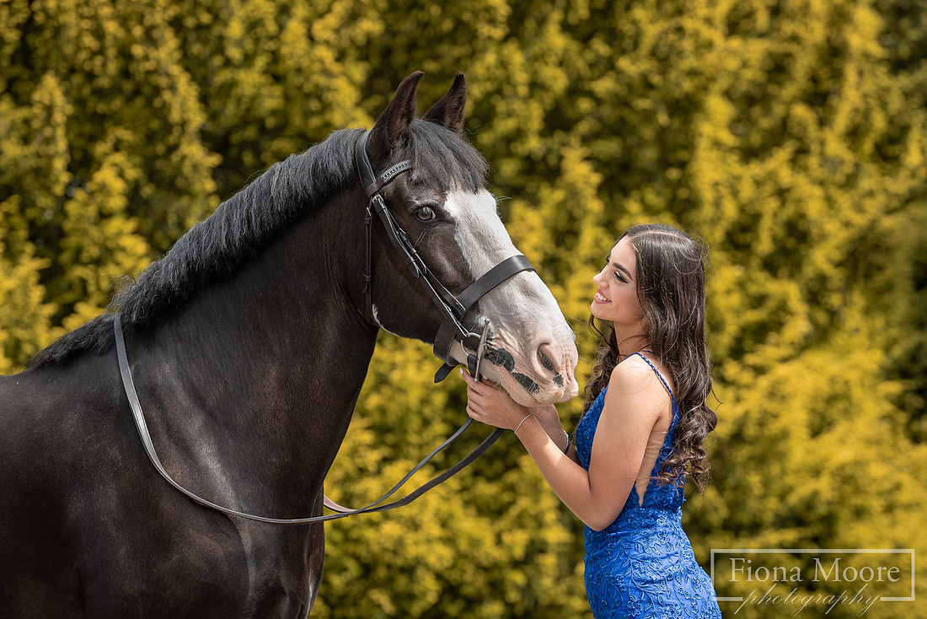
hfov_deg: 13.5
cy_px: 321
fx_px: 3915
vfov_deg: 9.0
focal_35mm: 152
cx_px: 481
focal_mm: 120
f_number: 3.2
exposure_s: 1/800
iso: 100
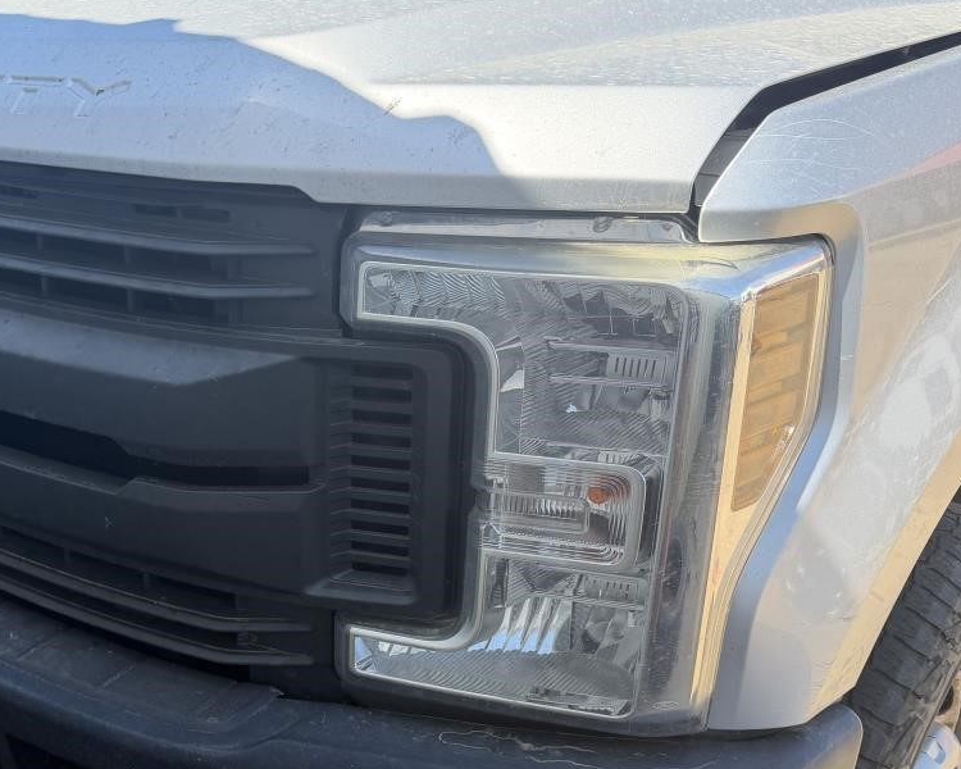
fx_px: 1138
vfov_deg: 36.9
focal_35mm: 40
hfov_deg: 45.2
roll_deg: +0.3
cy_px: 527
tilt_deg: -24.4
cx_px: 331
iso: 100
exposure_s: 1/1410
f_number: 1.78
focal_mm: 6.76
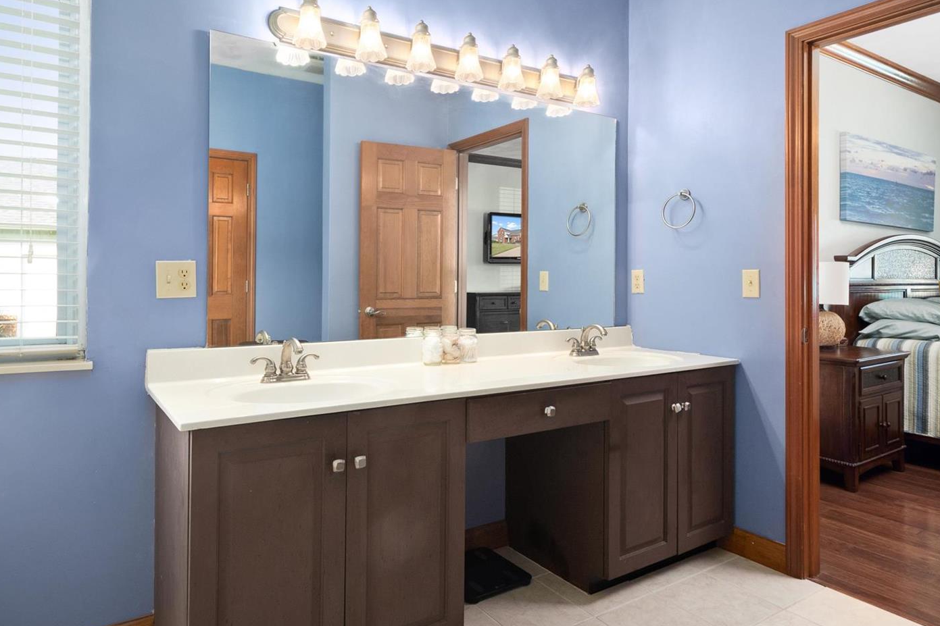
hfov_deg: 75.8
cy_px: 278
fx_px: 600
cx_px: 415
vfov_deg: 55.0
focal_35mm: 23
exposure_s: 1/4
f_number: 9
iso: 640
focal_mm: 10
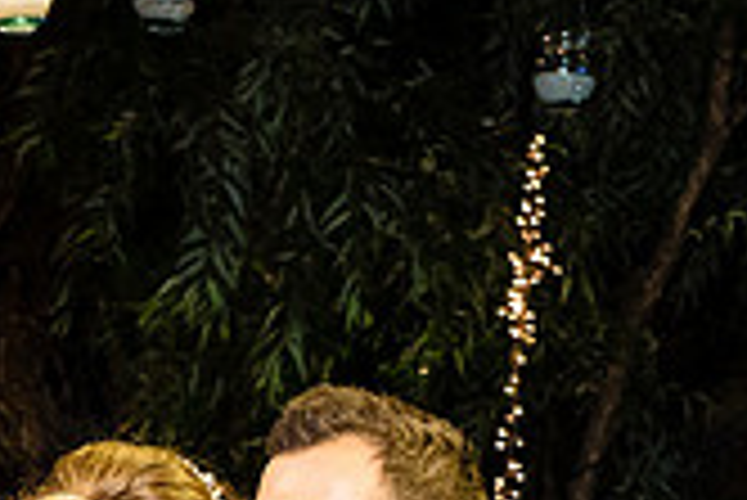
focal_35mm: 216
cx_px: 292
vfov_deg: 6.3
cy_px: 813
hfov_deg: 9.5
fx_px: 4486
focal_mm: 62
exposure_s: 1/200
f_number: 8
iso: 1600
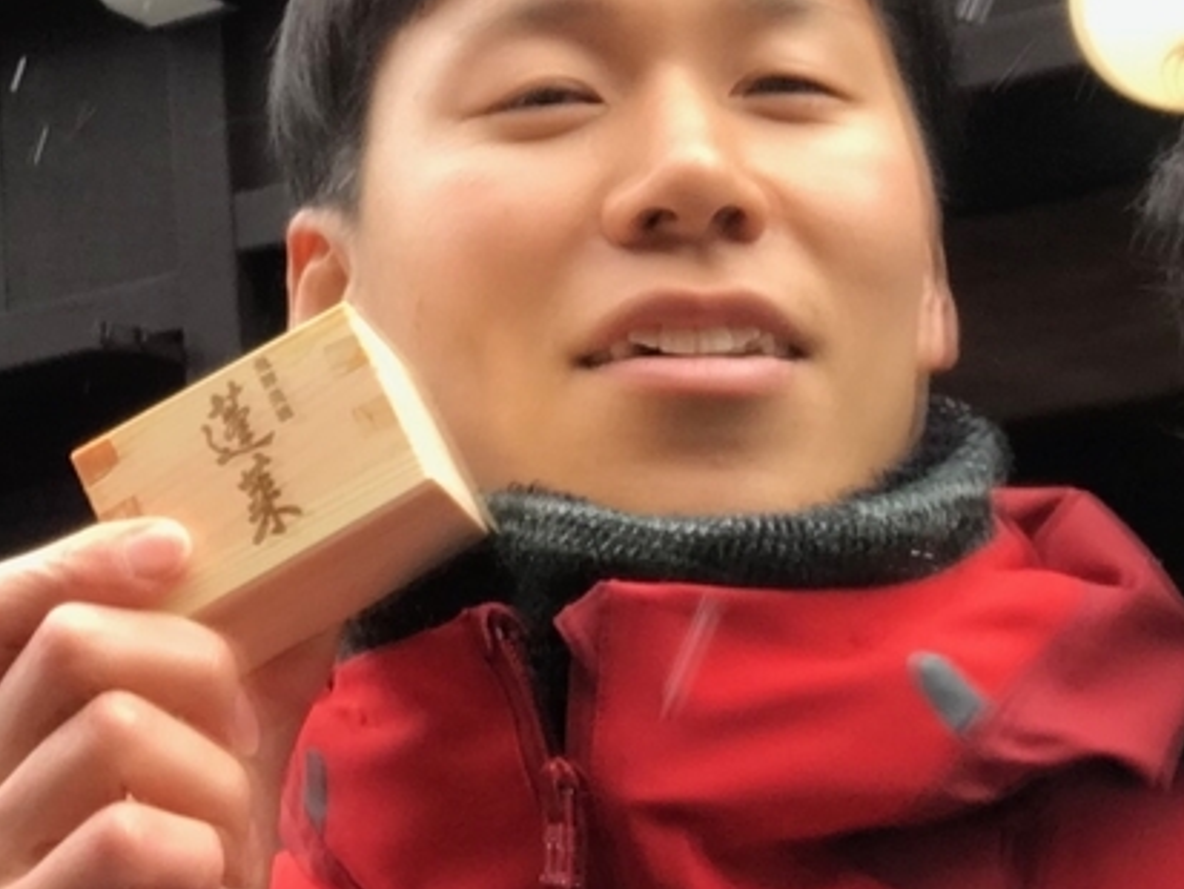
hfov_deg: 21.1
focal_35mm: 93
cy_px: -141
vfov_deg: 15.4
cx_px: 665
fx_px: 3182
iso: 32
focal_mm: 2.87
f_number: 2.2
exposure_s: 1/120
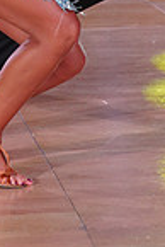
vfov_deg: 8.2
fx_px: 1673
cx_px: 76
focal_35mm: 244
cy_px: -186
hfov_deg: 5.6
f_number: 5.6
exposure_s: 1/160
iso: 1600
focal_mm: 61
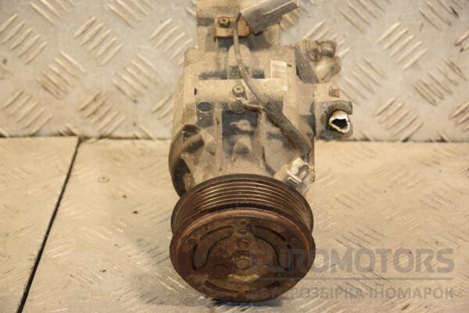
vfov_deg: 11.4
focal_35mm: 120
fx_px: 1563
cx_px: 234
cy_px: 156
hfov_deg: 17.1
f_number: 5.3
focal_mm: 80
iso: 800
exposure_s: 1/200
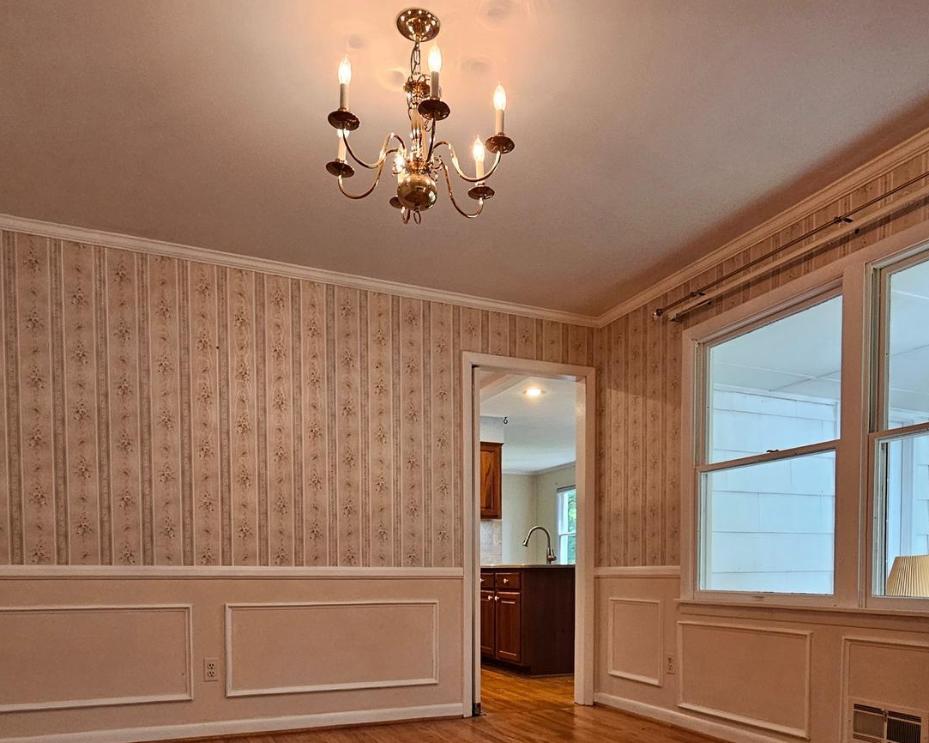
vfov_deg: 54.7
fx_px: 660
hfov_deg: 70.2
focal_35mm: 24
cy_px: 594
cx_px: 489
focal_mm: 2.2
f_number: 2.2
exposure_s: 1/60
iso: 250
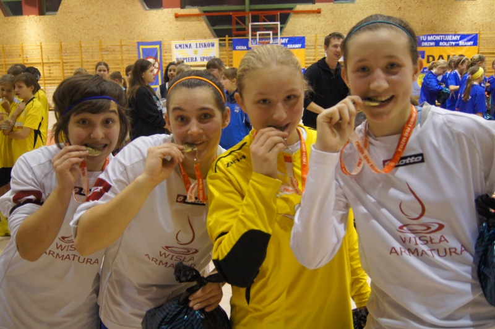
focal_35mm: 36
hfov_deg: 53.2
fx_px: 495
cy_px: 164
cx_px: 248
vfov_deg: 36.8
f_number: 4
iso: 1600
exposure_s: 1/80
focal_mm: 24
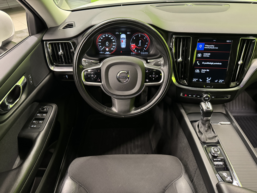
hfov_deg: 71.6
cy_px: 96
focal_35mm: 24
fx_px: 178
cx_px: 128
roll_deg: +1.6
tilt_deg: -37.8
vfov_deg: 56.8
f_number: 1.78
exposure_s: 1/36
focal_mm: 6.76
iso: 1000
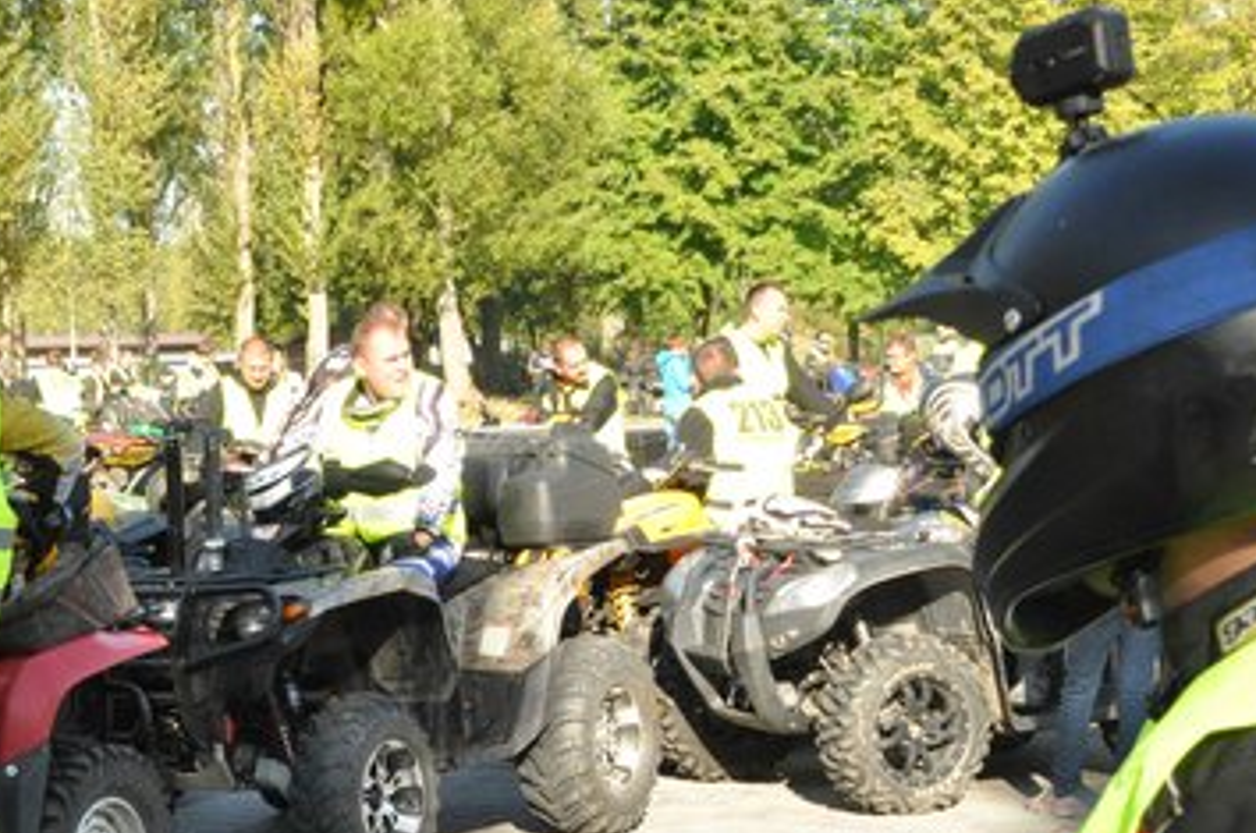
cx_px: 245
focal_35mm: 80
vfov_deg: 16.9
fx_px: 2784
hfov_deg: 25.0
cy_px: 691
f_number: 16
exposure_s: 1/200
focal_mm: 29
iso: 800
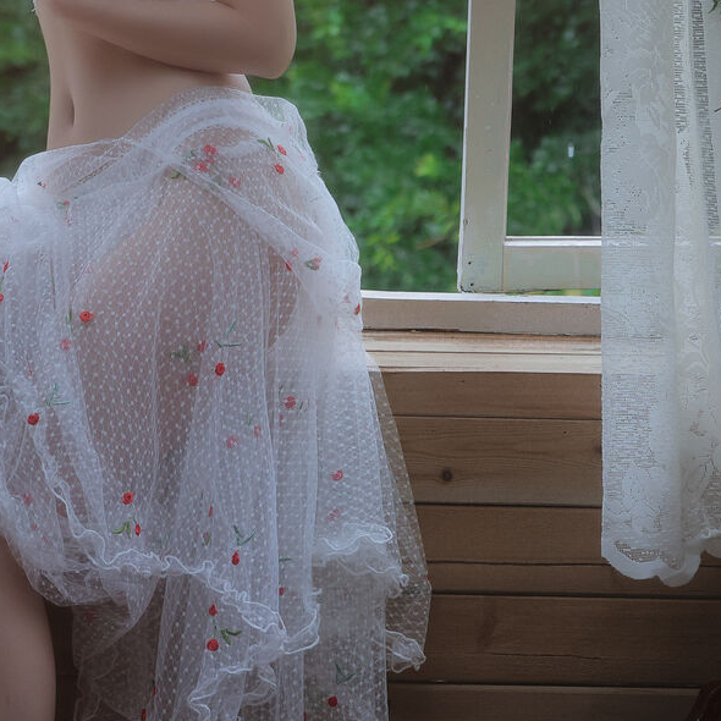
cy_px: 63
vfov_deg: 13.6
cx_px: 367
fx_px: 2993
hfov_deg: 13.7
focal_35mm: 127
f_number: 4
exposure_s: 1/500
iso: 800
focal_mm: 50
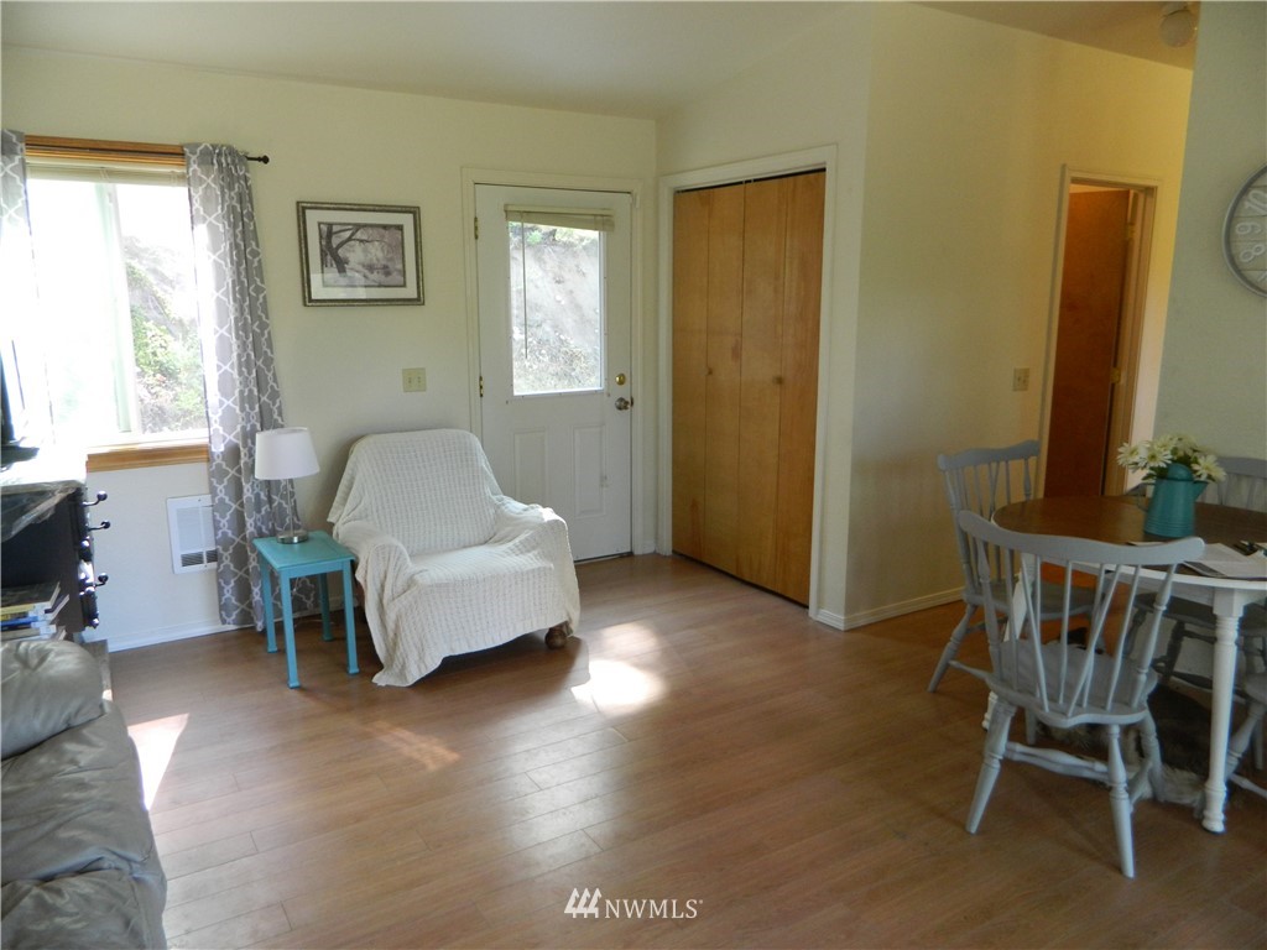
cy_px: 475
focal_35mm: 25
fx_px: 915
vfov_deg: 54.9
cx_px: 634
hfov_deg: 69.4
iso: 160
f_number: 3.1
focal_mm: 4.5
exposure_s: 1/30
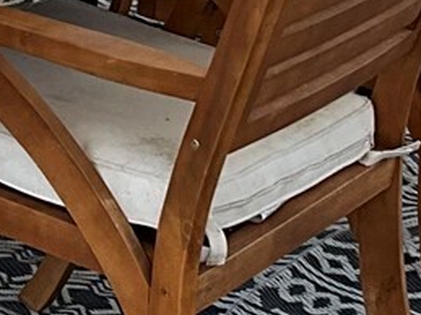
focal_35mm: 179
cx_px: -44
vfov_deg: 8.0
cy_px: -265
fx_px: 2176
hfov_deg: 10.9
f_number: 1.8
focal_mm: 3
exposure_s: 1/509
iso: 25
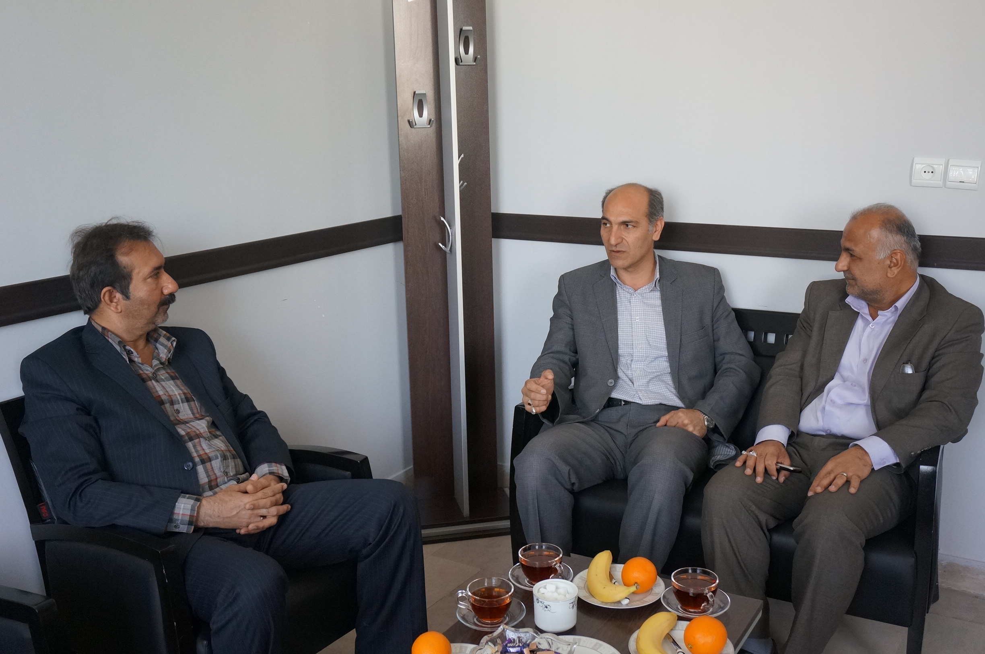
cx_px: 492
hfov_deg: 51.4
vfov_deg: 35.4
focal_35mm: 38
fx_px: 1024
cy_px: 327
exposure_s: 1/160
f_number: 4.5
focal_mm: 25
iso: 1250
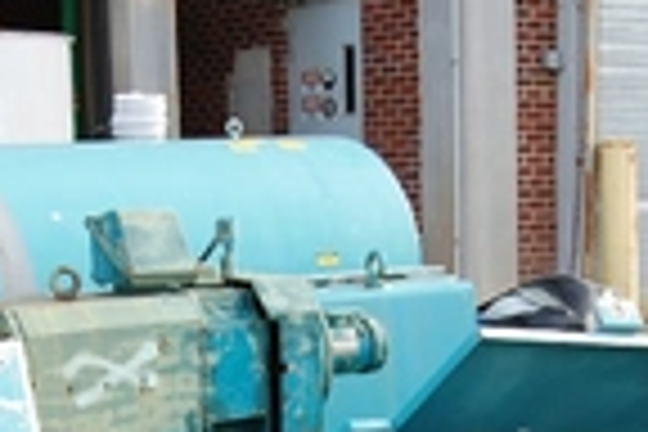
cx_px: 279
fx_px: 1800
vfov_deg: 13.3
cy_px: 522
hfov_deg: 20.4
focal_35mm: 100
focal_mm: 24
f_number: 6.3
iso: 200
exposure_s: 1/160
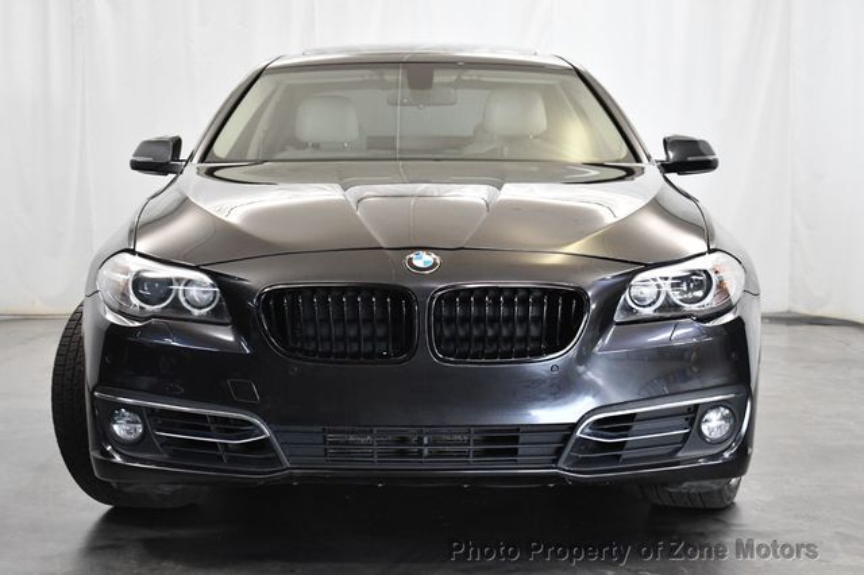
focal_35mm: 60
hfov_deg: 33.4
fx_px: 1439
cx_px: 432
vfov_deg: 22.6
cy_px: 288
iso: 2200
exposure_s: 1/125
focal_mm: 40
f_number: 5
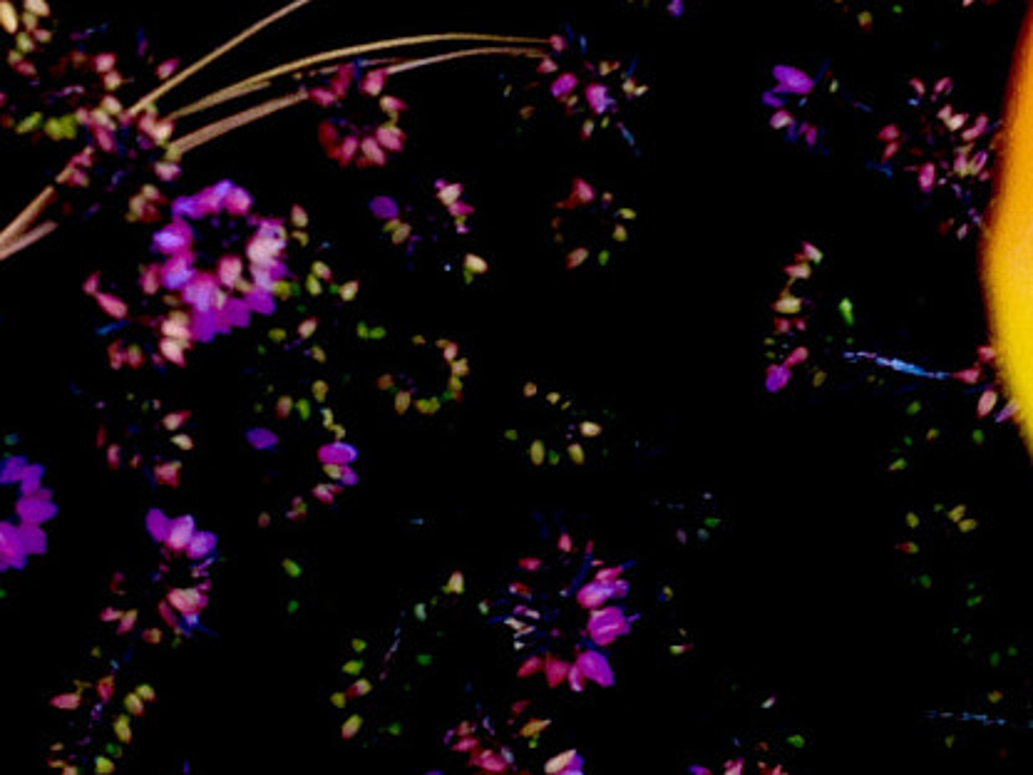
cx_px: 795
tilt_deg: -78.4
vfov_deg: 11.7
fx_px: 3790
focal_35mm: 127
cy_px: 271
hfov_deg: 15.4
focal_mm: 4.12
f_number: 2.4
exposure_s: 1/120
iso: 64
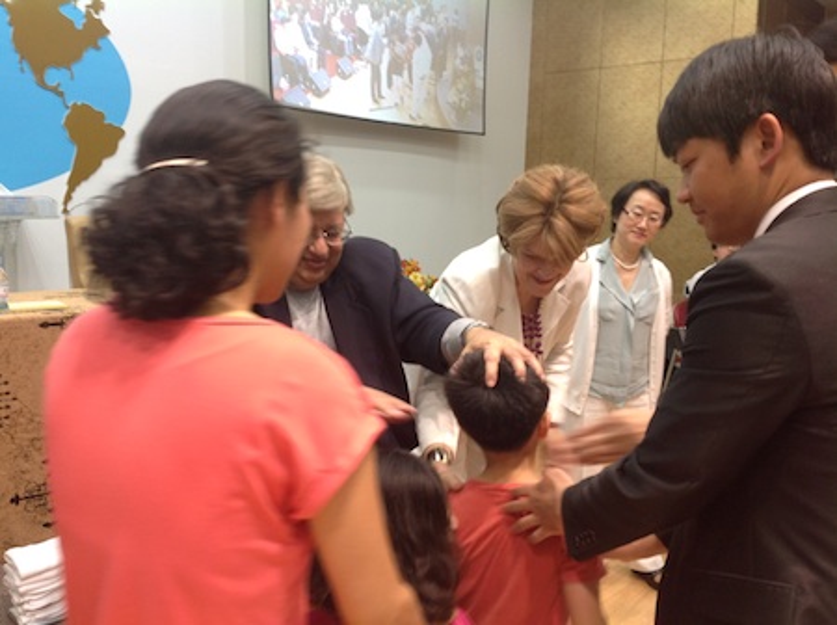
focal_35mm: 35
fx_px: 845
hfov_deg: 52.7
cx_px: 418
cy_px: 312
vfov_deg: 40.6
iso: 100
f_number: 2.4
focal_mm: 4.28
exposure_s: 1/17
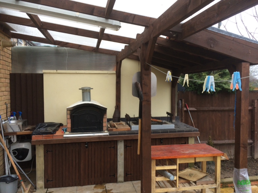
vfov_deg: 48.2
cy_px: 96
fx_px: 216
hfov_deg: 61.7
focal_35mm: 29
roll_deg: +0.6
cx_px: 129
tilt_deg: -2.9
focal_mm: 4.15
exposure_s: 1/100
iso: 64
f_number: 2.2
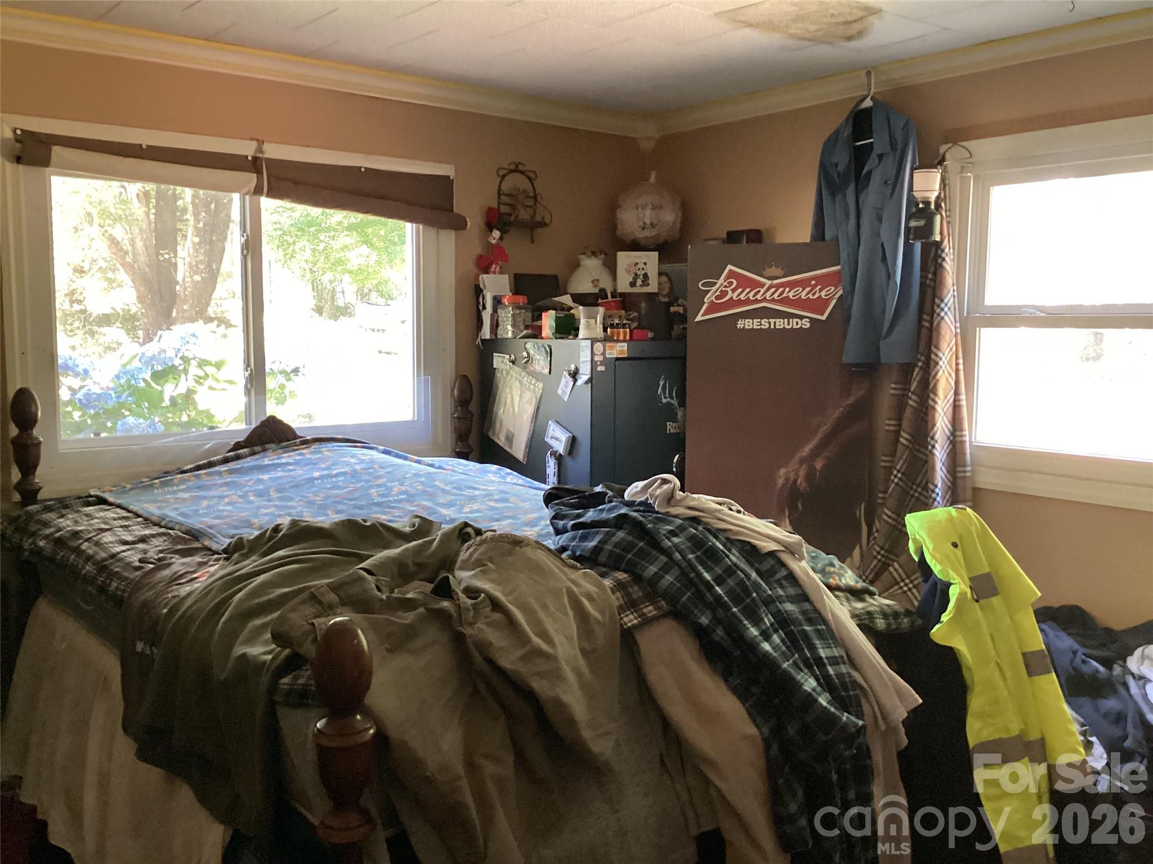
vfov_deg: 45.4
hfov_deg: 58.4
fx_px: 1033
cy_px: 432
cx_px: 576
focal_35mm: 31
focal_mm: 3.3
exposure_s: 1/40
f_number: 2.4
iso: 400
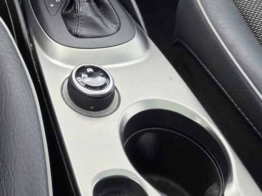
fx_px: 439
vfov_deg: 20.4
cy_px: -123
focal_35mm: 58
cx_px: -12
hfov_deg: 30.4
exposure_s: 1/359
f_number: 1.9
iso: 125
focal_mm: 2.2
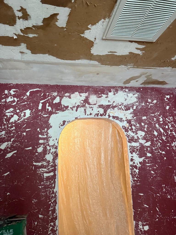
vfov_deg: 71.6
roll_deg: +1.5
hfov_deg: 56.8
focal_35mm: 24
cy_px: 118
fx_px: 163
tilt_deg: +11.8
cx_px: 88
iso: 400
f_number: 1.78
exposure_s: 1/60
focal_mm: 6.76
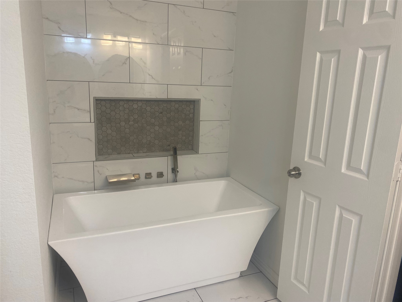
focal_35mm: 26
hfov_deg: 67.3
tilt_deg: -13.0
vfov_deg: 53.1
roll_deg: -2.7
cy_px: 151
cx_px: 201
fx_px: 302
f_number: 1.8
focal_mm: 4.25
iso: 125
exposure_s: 1/120
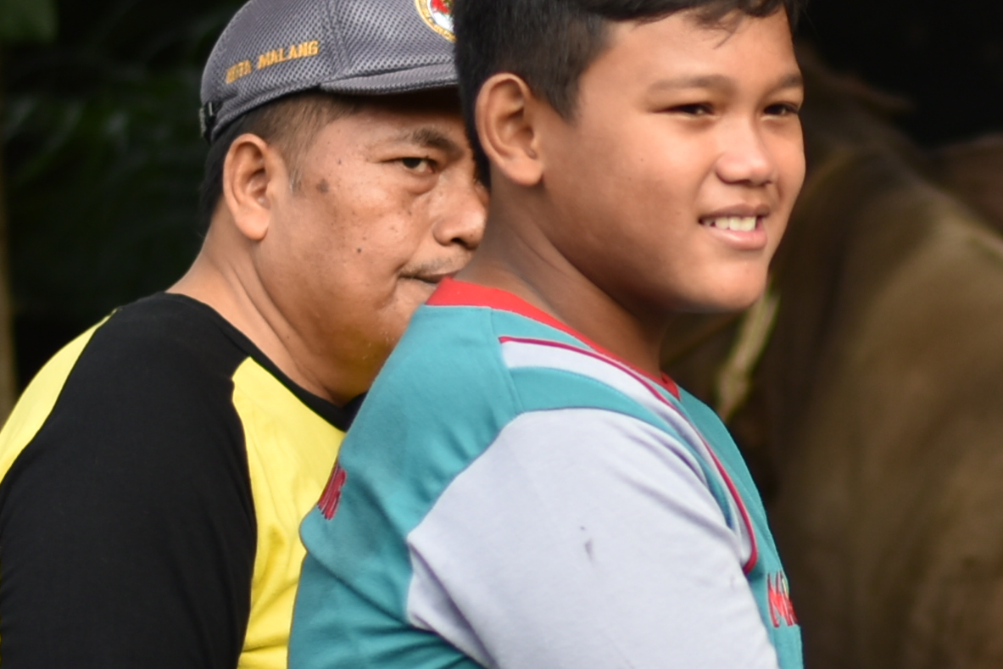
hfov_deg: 7.2
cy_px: 510
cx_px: 1248
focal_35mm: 285
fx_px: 7941
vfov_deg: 4.8
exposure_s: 1/800
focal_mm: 50
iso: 100
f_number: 1.8
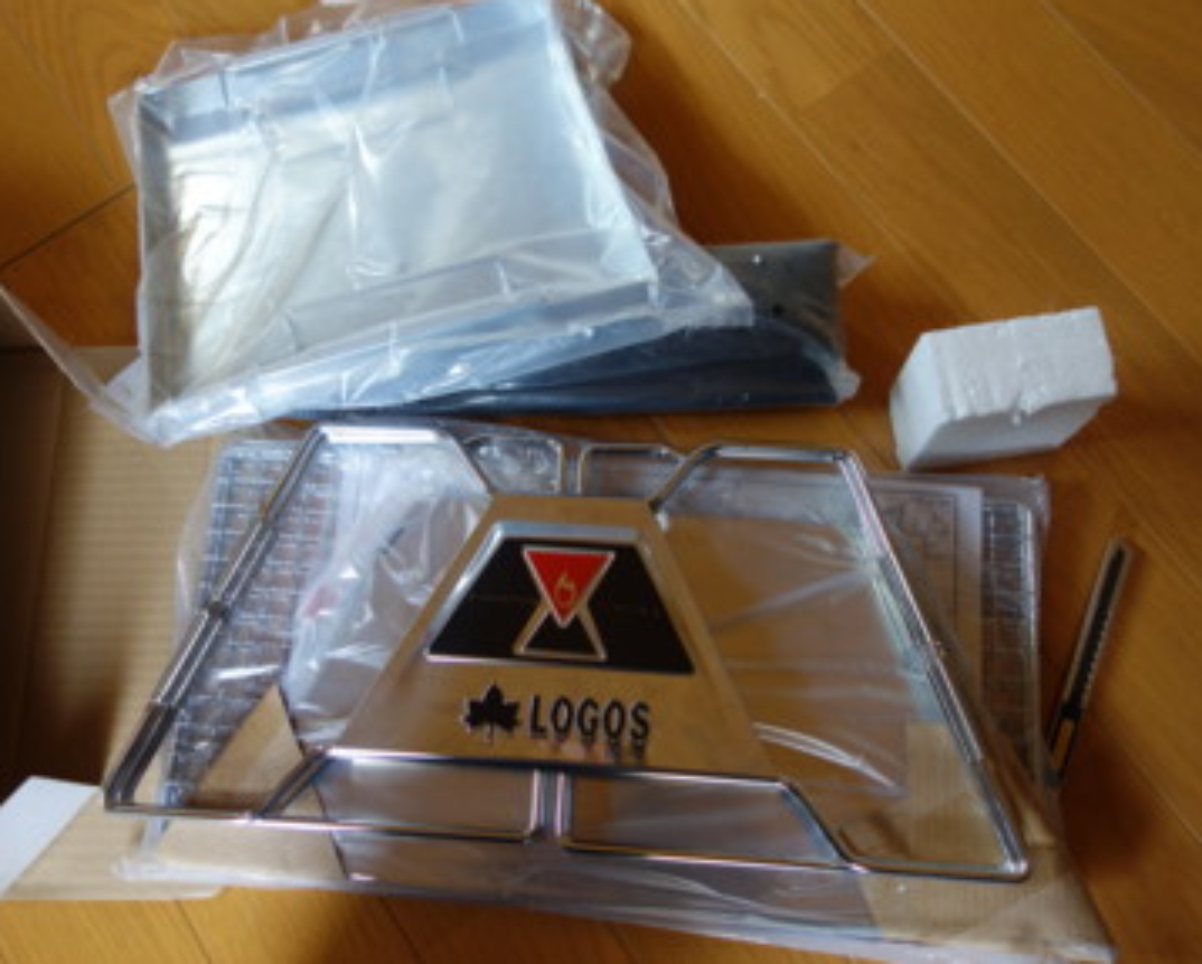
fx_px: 1175
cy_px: 464
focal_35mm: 33
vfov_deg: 44.6
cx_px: 564
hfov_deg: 54.1
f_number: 1.8
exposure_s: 1/60
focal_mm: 10.4
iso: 125
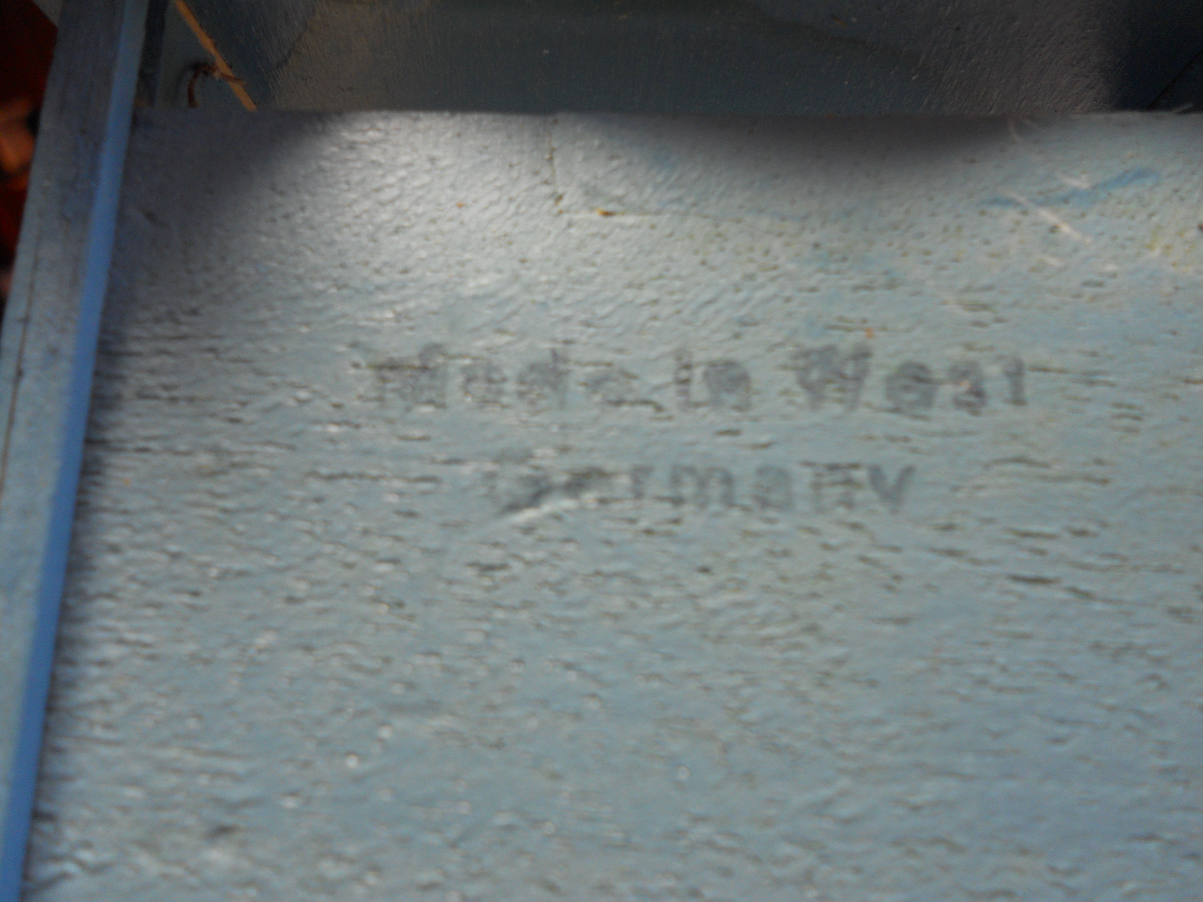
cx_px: 602
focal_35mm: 32
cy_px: 451
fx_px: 1112
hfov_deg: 56.8
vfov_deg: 44.2
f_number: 3.5
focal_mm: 5.8
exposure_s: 1/30
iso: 125
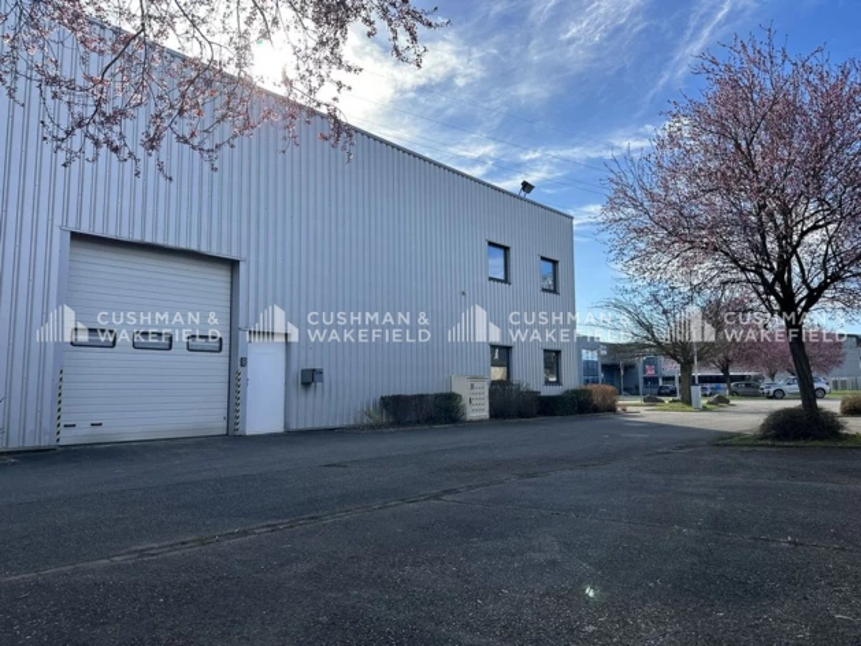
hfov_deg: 71.6
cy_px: 323
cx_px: 430
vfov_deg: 56.8
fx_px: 597
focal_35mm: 24
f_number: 1.78
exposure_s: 1/2525
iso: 80
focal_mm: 6.86
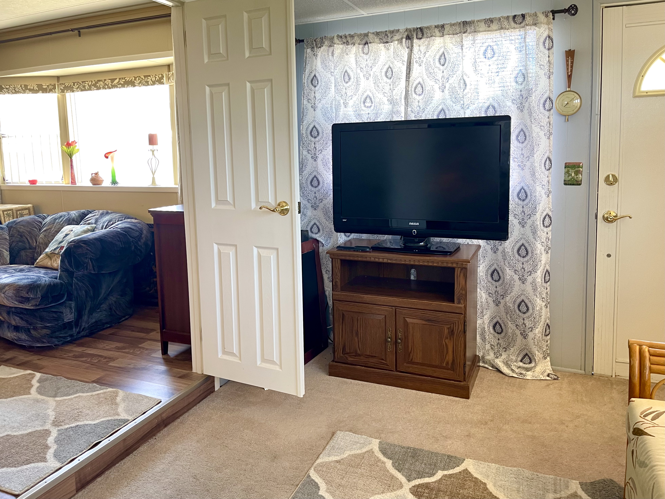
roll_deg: +2.3
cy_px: 250
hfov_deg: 69.4
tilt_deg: -10.3
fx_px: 480
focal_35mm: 25
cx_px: 332
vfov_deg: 54.9
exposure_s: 1/60
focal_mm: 5.1
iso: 160
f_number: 1.6
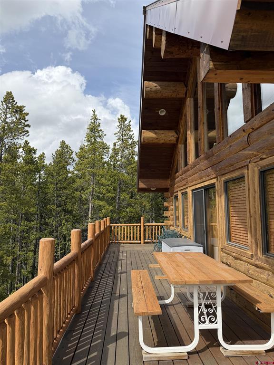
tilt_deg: +6.8
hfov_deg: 56.8
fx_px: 253
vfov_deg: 71.6
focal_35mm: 24
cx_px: 137
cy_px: 182
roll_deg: -0.1
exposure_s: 1/3953
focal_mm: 6.76
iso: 80
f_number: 1.78
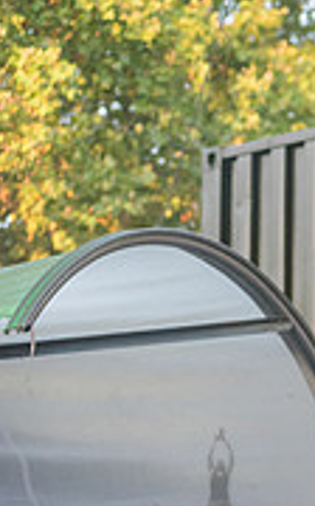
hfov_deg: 4.8
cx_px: 762
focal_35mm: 263
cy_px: 476
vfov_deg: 8.0
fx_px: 3624
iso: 2000
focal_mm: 80
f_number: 4
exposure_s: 1/640
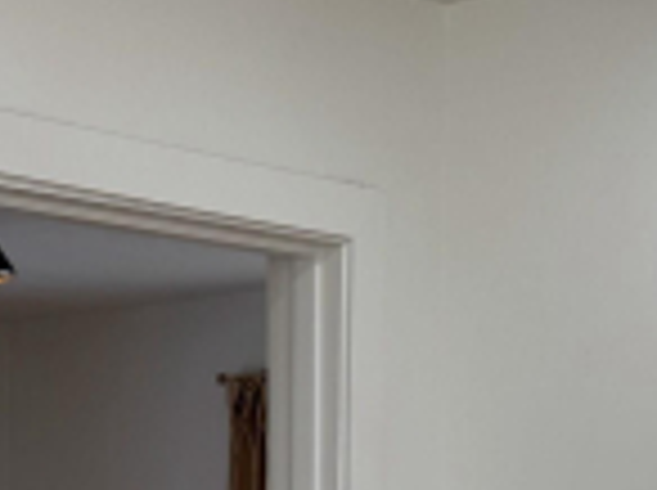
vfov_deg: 12.5
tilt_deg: -6.3
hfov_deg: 17.6
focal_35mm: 110
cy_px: 823
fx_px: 2084
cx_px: 43
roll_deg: -0.8
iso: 64
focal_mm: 6.76
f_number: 1.78
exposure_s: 1/120
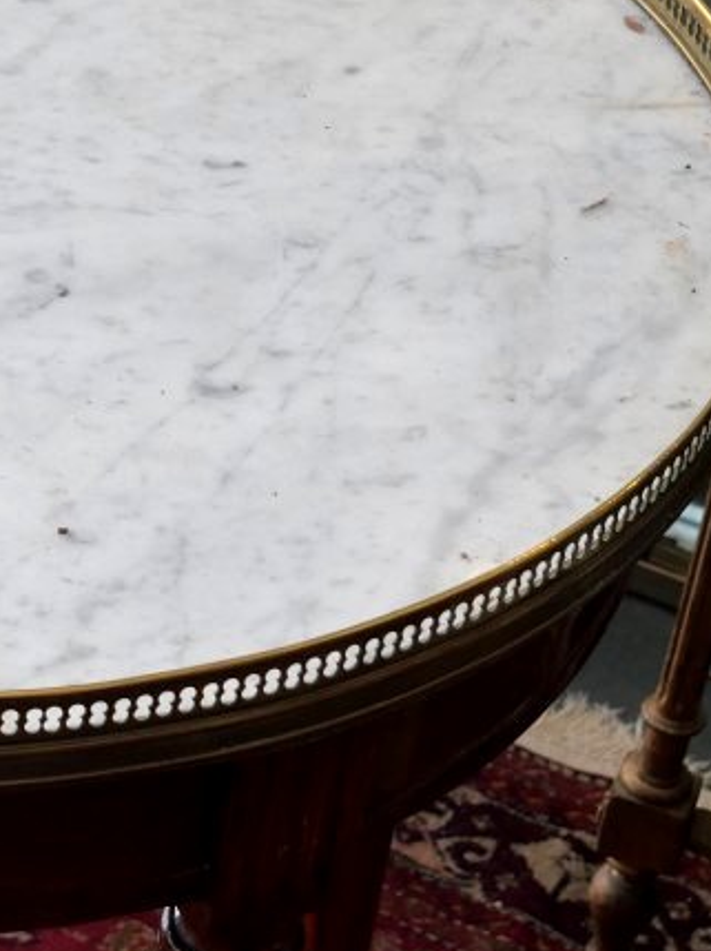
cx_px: -84
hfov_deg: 12.9
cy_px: 364
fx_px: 3072
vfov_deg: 17.6
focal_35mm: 112
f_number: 4.1
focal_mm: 20
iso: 320
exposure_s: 1/60
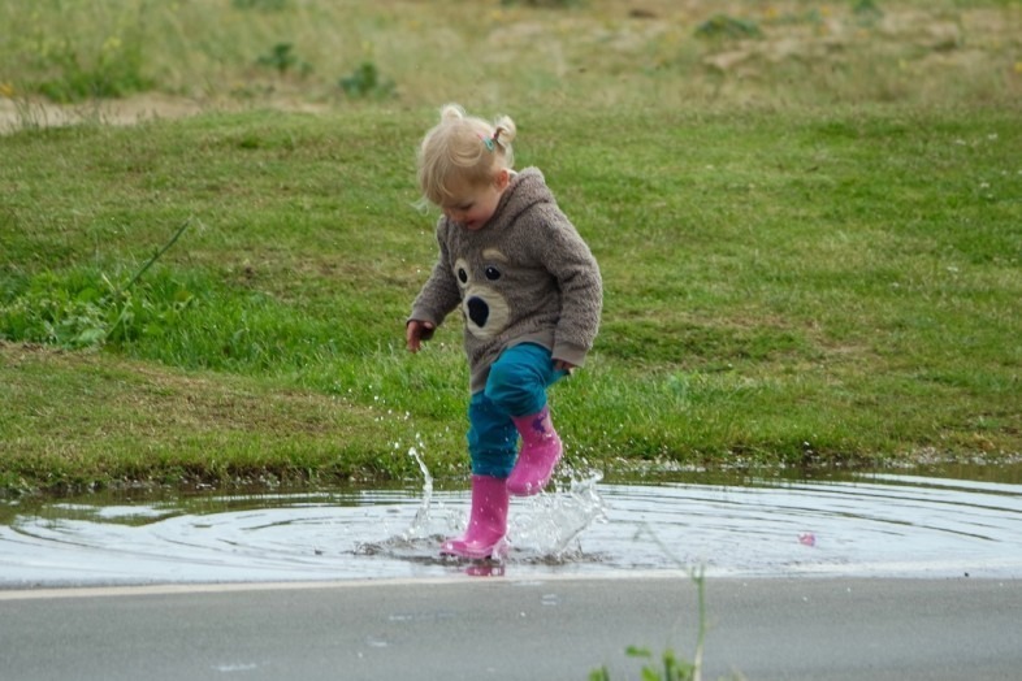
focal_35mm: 308
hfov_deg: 6.7
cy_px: 340
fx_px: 8743
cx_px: 511
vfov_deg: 4.5
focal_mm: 200
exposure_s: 1/500
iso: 200
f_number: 5.6
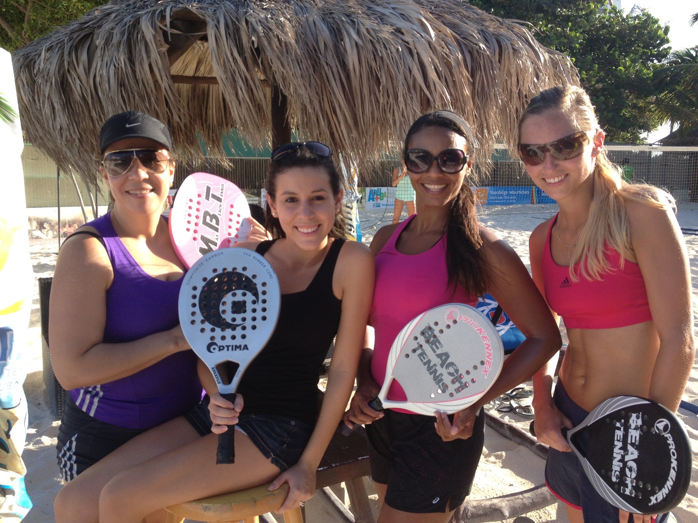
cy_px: 262
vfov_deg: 40.7
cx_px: 349
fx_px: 706
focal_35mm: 35
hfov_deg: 52.6
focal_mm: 4.28
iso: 50
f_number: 2.4
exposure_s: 1/516
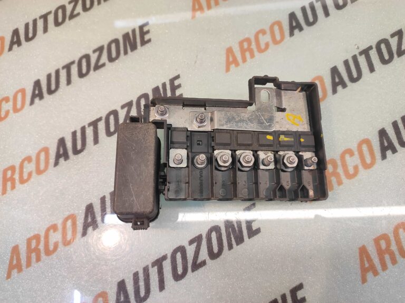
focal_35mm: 17
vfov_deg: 74.7
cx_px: 202
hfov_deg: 91.1
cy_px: 152
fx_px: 199
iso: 169
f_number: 1.79
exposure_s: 1/33
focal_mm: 4.74
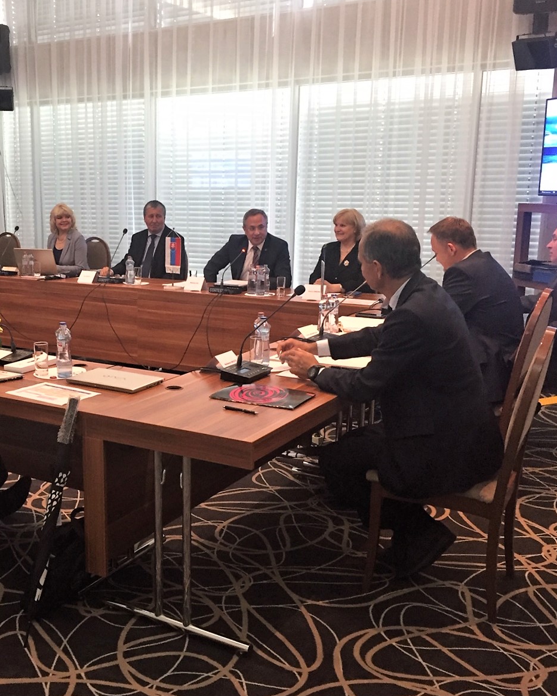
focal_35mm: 38
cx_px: 132
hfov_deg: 38.1
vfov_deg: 47.9
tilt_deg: -10.5
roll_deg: +2.9
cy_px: 347
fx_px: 783
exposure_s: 1/33
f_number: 2.2
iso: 200
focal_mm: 4.15
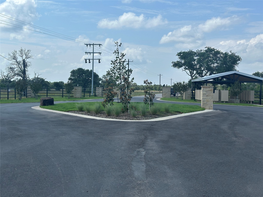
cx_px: 132
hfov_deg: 39.7
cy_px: 98
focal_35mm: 48
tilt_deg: -1.1
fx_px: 365
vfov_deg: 30.3
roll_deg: -0.9
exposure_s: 1/4785
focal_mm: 6.86
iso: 64
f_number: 1.78
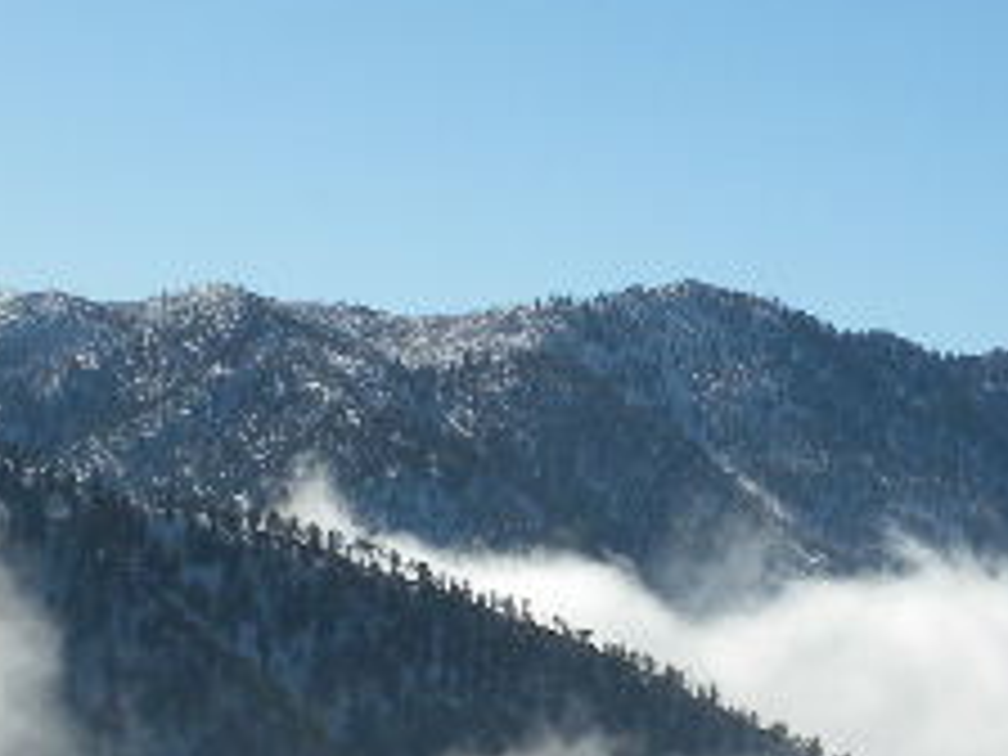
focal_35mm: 129
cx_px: 860
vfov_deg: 11.5
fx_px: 3756
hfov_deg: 15.2
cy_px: 569
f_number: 10
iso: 64
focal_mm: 6.6
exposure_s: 1/214
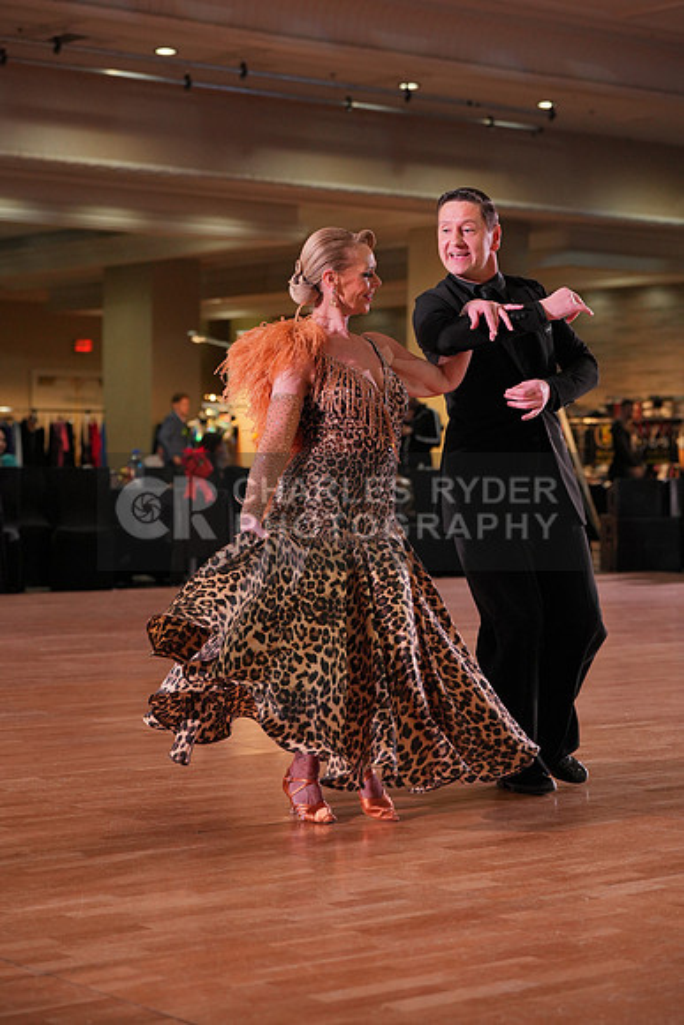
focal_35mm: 76
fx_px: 2165
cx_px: 342
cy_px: 512
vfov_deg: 26.6
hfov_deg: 18.0
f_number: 4
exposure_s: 1/500
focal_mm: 76
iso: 1600
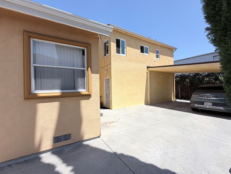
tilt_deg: +1.8
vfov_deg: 78.1
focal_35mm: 16
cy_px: 87
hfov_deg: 94.5
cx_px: 120
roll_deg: +1.8
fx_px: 107
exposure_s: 1/888
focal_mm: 2.22
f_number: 2.2
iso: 20
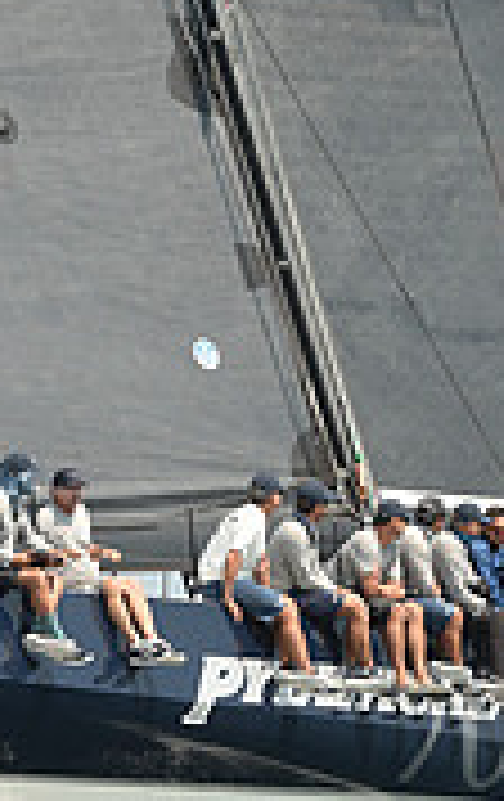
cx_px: 252
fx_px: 7611
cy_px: 412
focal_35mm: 348
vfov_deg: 6.0
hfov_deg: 3.8
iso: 250
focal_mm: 105
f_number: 9
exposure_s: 1/800
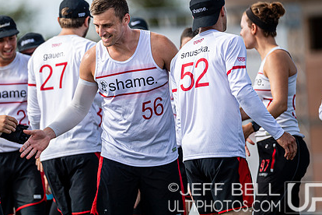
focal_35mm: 420
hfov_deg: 4.9
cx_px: 117
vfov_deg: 3.3
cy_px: 70
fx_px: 3756
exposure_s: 1/1000
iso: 100
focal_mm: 300
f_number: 3.2
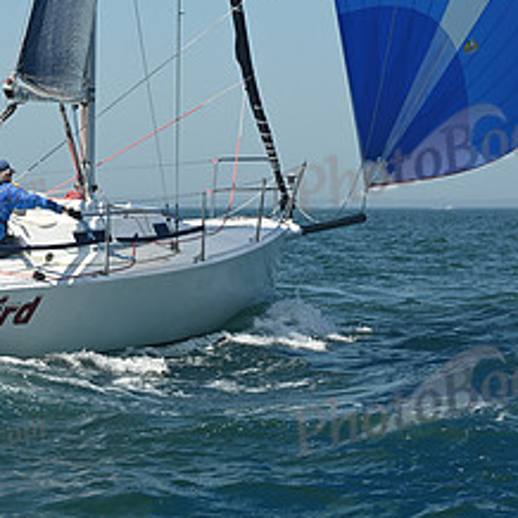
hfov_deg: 11.0
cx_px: 171
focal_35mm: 158
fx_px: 2675
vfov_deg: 11.0
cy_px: 63
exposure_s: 1/1000
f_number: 9
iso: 320
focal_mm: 70
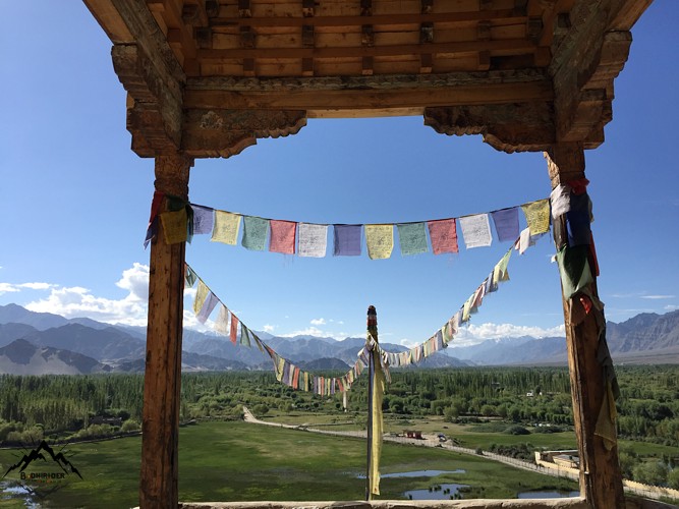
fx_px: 569
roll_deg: -1.1
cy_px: 254
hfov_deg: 61.7
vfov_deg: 48.2
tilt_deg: +11.3
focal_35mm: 29
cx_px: 340
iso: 32
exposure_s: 1/2639
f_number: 2.2
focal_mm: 4.15
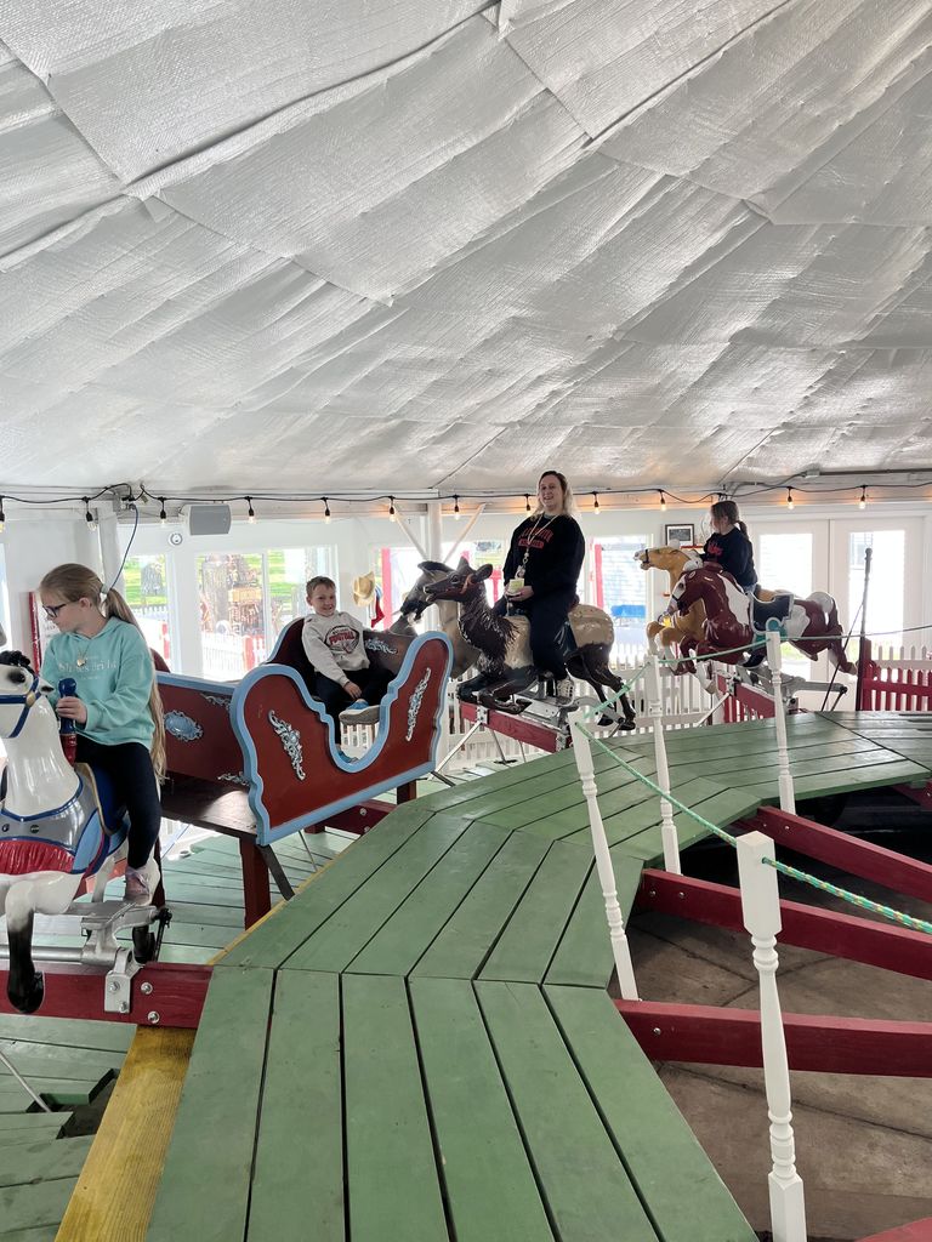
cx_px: 466
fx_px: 933
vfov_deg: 67.3
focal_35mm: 26
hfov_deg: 53.1
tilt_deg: -6.3
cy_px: 621
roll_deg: +0.6
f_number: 1.6
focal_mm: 5.1
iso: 64
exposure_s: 1/120
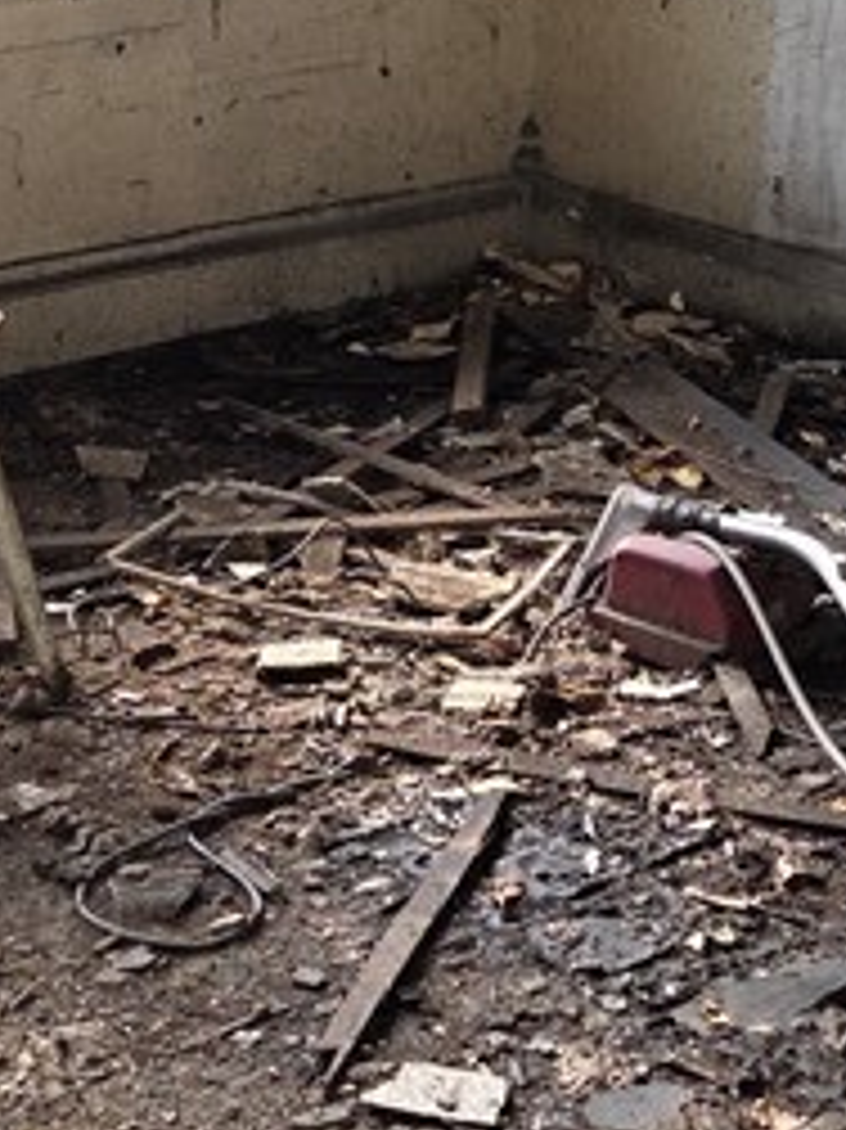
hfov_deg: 15.7
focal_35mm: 94
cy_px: 149
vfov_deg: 20.5
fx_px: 3066
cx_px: 342
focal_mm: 5.4
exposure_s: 1/60
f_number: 1.8
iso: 64
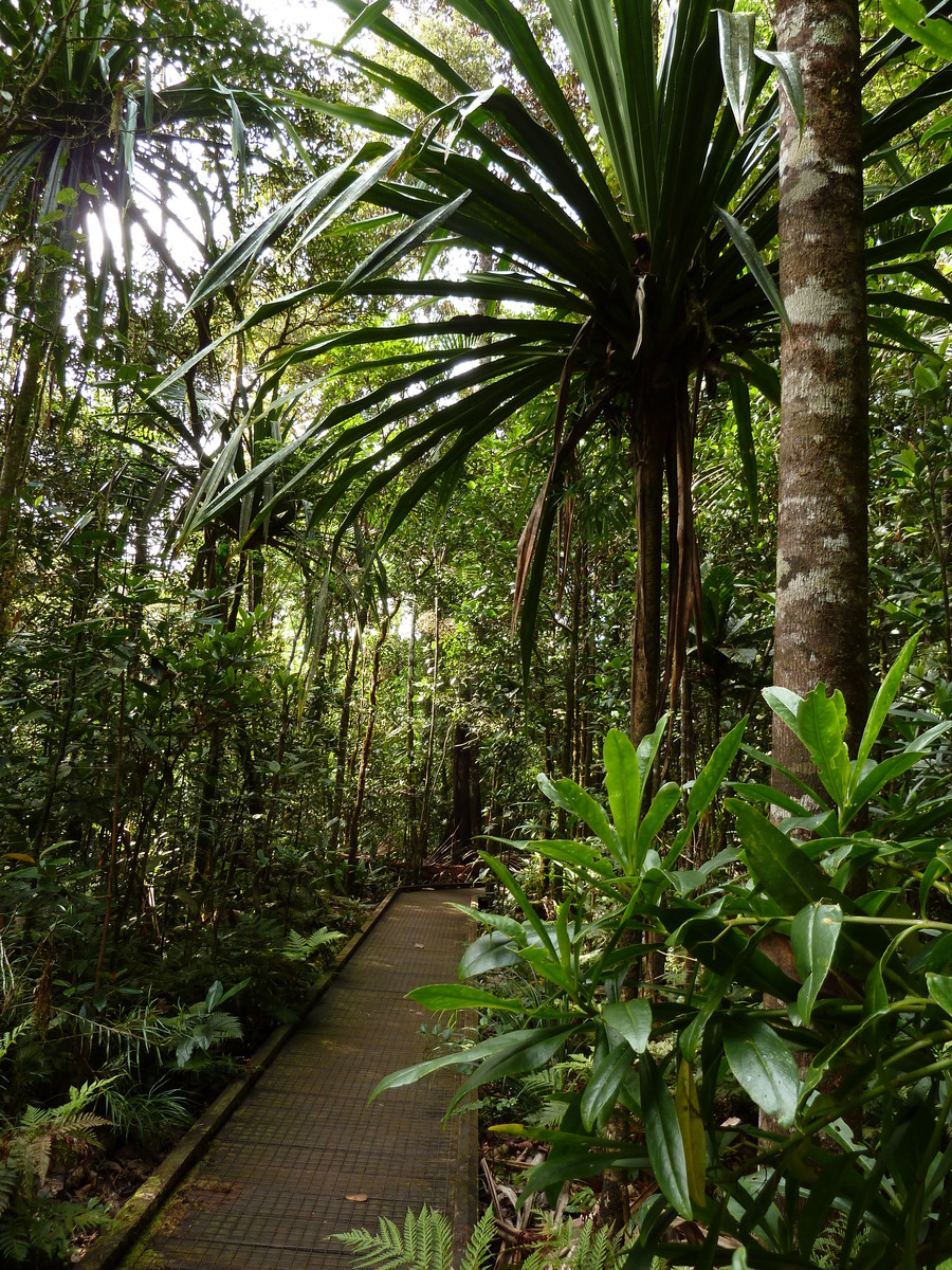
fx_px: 917
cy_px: 635
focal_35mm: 25
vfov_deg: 69.4
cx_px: 476
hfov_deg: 54.9
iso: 80
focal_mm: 4.1
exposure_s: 1/30
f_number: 3.3
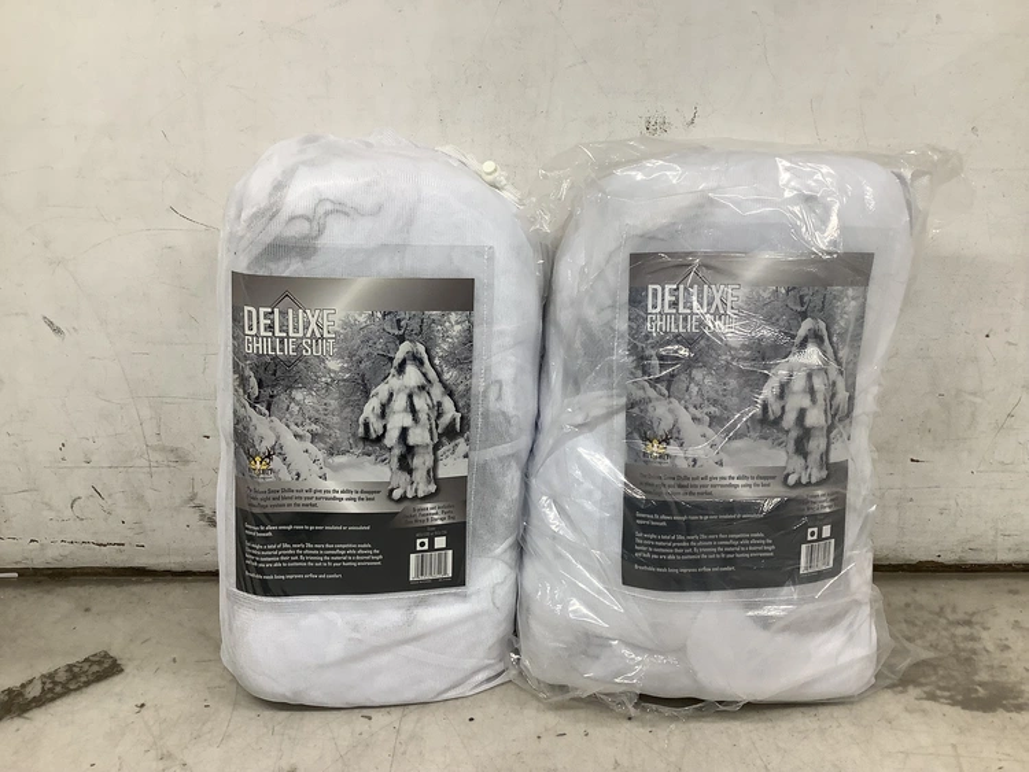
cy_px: 386
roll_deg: +2.5
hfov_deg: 58.3
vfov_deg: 45.5
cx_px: 514
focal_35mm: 31
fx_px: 922
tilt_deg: -16.8
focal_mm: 3.3
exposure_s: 1/120
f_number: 2.4
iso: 50
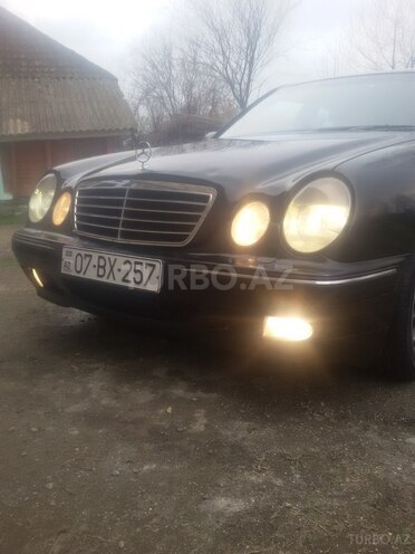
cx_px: 208
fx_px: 496
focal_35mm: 31
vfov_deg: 58.4
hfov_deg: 45.4
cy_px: 277
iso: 40
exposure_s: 1/162
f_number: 2.4
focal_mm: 2.93
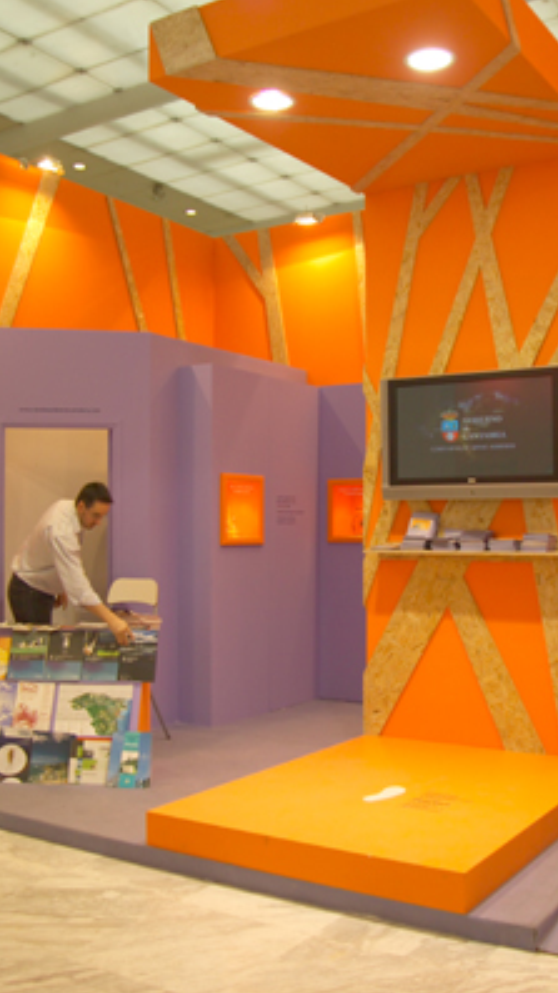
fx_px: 1001
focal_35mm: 38
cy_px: 495
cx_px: 325
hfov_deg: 31.1
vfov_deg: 52.8
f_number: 4.8
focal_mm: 24
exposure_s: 1/20
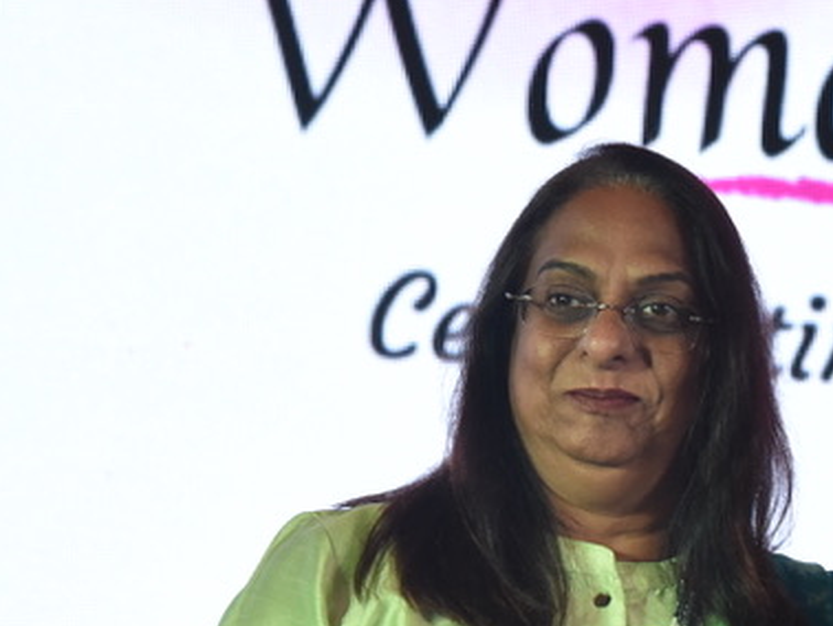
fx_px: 6646
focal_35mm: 276
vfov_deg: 5.4
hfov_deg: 7.2
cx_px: 747
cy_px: 514
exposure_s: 1/200
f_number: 6.3
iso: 2500
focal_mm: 100
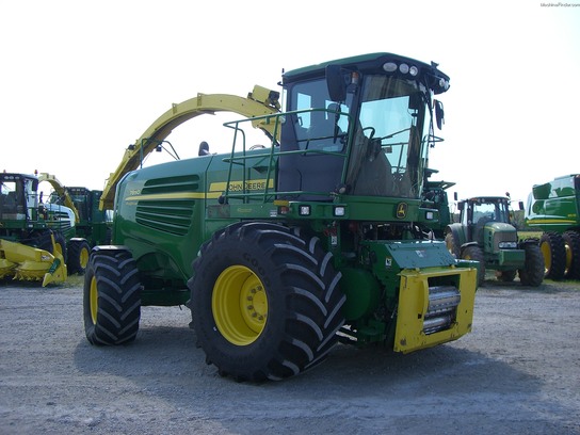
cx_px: 290
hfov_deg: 49.0
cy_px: 218
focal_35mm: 38
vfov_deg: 37.7
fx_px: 637
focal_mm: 6.2
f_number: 4.3
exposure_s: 1/320
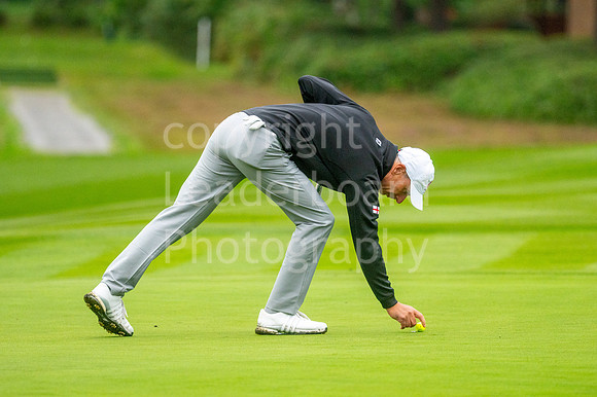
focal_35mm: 450
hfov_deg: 4.6
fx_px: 7458
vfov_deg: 3.1
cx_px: 298
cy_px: 198
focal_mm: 300
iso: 800
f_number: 4
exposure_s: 1/2000
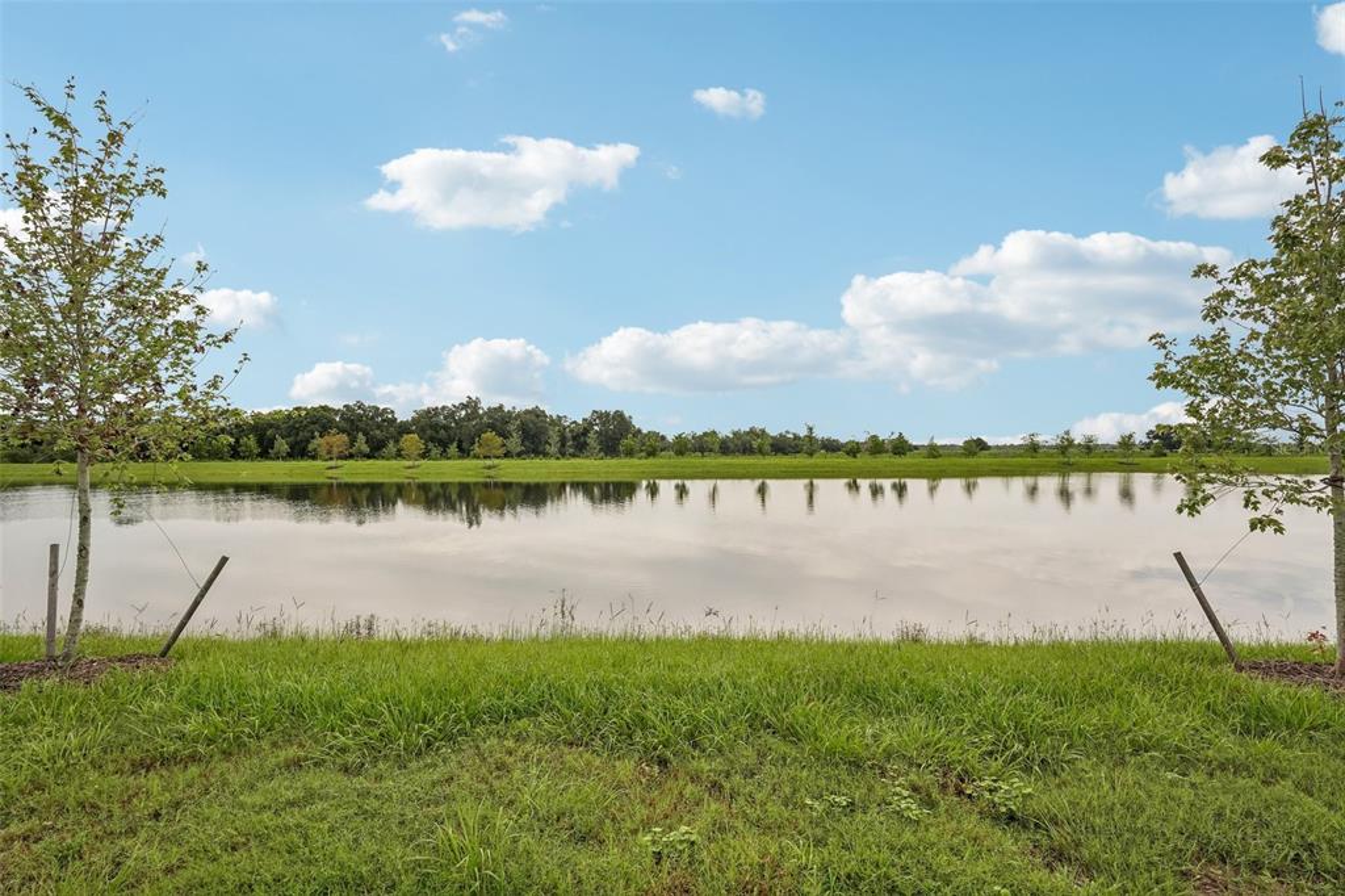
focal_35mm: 16
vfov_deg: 73.7
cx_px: 672
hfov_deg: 96.8
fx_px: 598
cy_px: 448
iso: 400
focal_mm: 16
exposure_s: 1/1600
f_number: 8
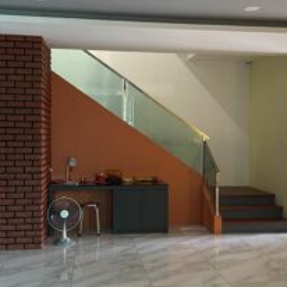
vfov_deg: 39.2
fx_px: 403
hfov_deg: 39.1
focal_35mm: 43
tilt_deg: +1.1
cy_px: 146
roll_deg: -0.5
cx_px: 153
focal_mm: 5.1
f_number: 1.6
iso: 640
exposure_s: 1/33
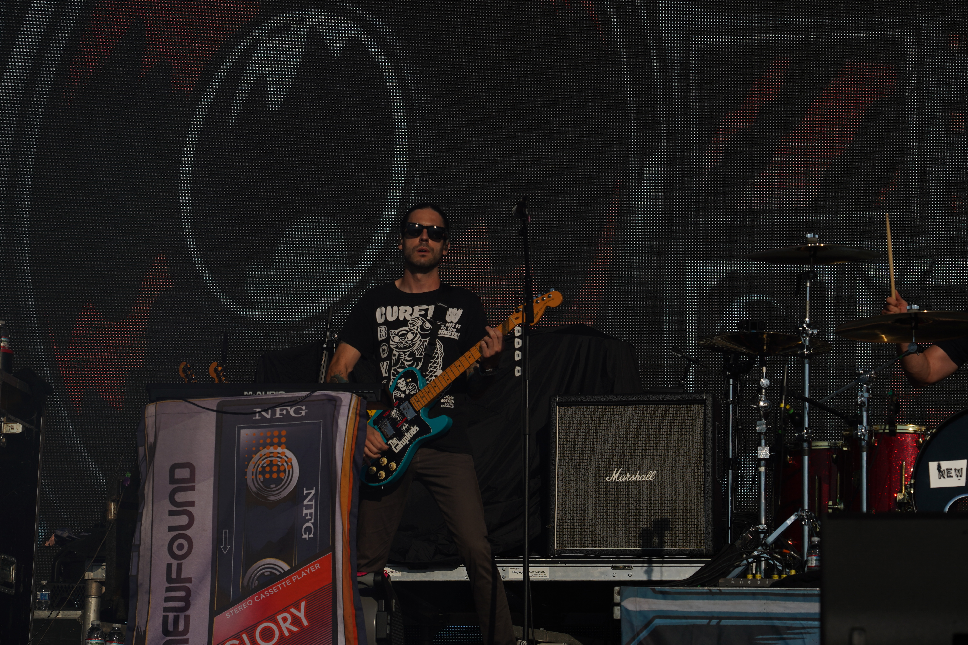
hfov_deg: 19.6
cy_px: 322
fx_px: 2796
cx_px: 484
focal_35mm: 104
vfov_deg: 13.2
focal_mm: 104
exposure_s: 1/1250
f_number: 8
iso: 100
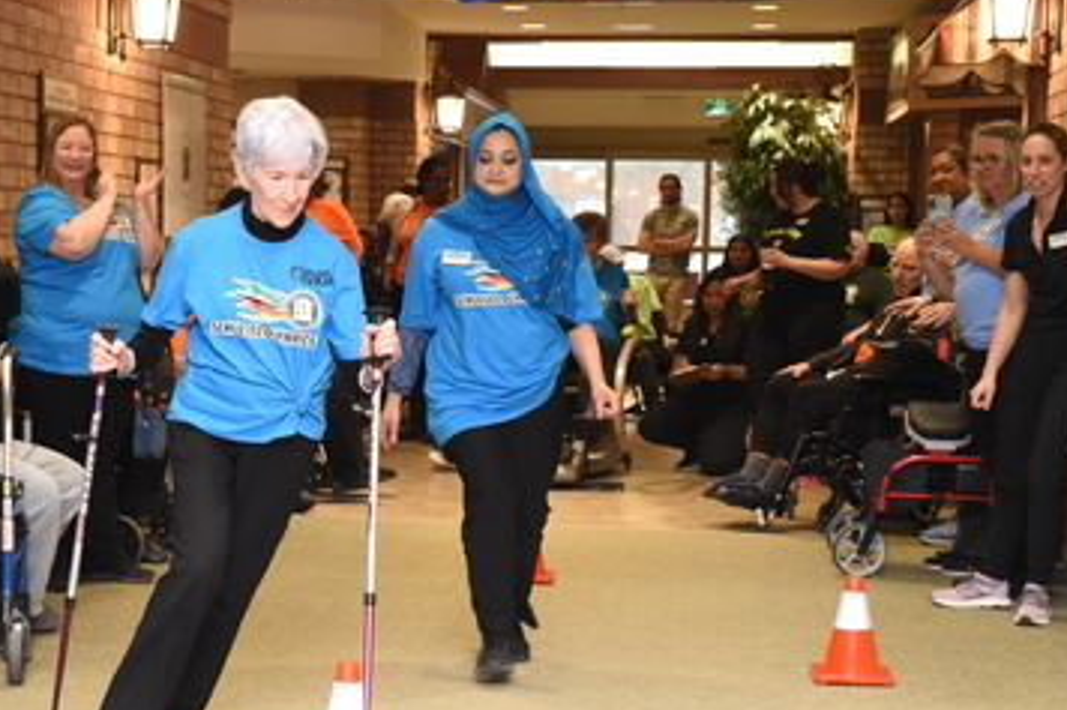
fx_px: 2311
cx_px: 277
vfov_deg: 17.4
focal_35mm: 78
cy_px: 533
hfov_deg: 25.7
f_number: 8
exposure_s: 1/200
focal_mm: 50
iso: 6400
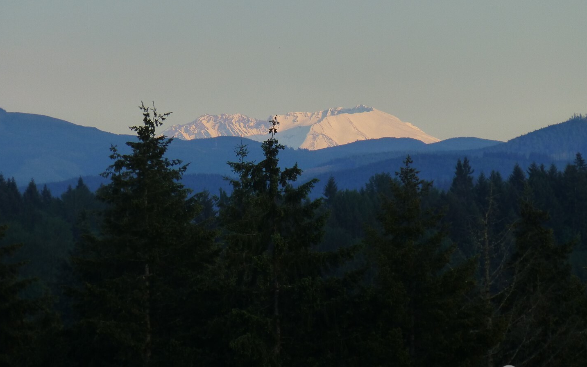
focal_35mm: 568
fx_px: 9088
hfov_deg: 3.7
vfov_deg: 2.3
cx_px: 277
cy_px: 147
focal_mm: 86
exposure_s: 1/160
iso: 160
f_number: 6.4
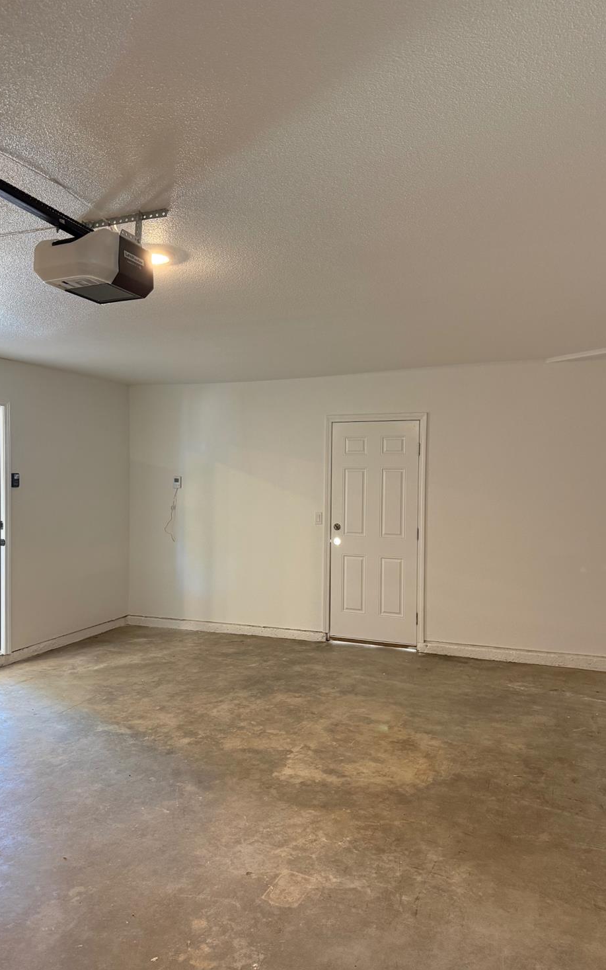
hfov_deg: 47.5
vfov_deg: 70.4
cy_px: 493
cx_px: 270
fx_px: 687
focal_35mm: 26
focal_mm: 6.76
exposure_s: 1/60
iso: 320
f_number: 1.78
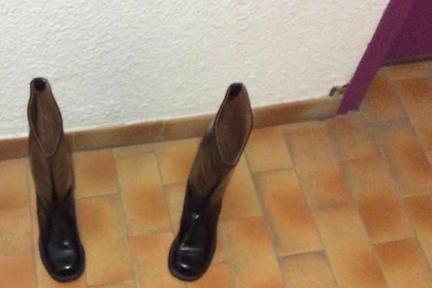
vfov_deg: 26.0
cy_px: 169
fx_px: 624
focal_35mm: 52
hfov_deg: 37.4
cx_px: 118
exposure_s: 1/17
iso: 400
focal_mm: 3.3
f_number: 2.4
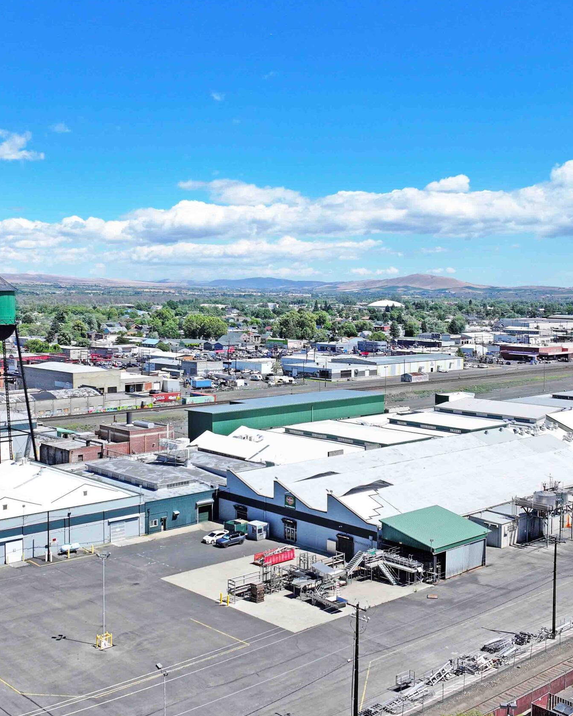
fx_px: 890
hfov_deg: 35.7
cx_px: 285
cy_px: 357
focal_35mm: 42
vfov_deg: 43.8
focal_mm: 12.29
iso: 100
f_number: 2.8
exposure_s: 1/3200
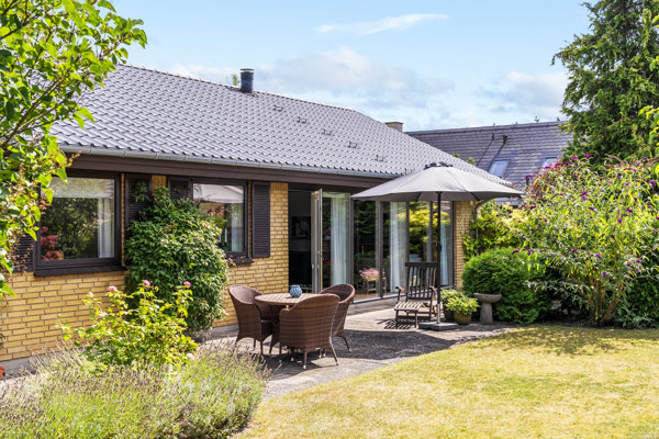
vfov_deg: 31.9
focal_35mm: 42
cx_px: 330
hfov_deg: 46.4
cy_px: 220
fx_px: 769
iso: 200
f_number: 8
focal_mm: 42
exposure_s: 1/160
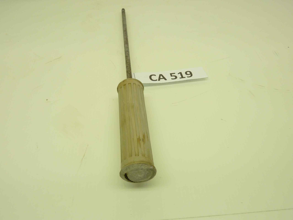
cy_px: 110
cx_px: 146
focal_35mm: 29
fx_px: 245
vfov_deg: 48.2
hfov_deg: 61.7
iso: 80
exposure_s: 1/40
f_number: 3.3
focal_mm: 4.1
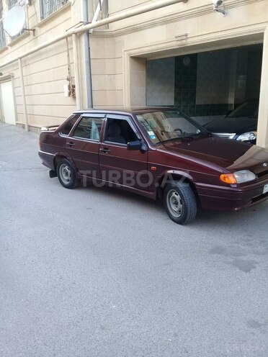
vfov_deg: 58.4
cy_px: 178
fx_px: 320
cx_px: 134
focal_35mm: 31
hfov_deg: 45.4
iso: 64
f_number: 2.2
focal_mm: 3.3
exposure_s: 1/50
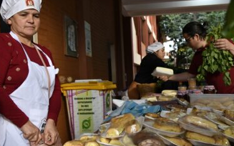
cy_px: 91
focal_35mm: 47
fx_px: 300
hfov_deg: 42.5
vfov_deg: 27.3
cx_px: 140
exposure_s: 1/250
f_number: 4.5
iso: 400
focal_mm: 24
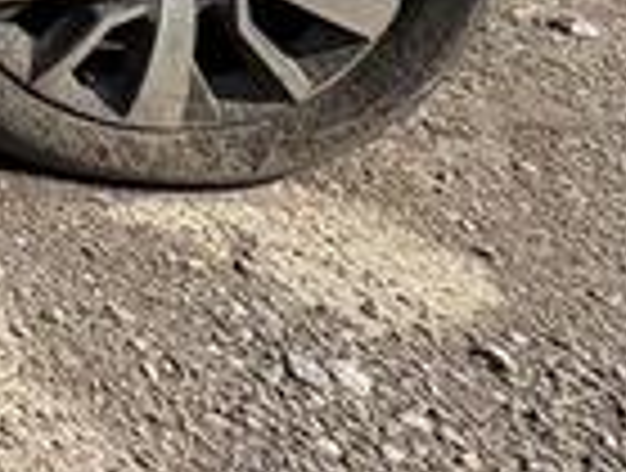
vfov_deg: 11.6
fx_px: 1632
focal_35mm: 90
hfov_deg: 11.9
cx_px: -1193
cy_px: -841
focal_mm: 2.22
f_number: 2.2
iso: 64
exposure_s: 1/1110
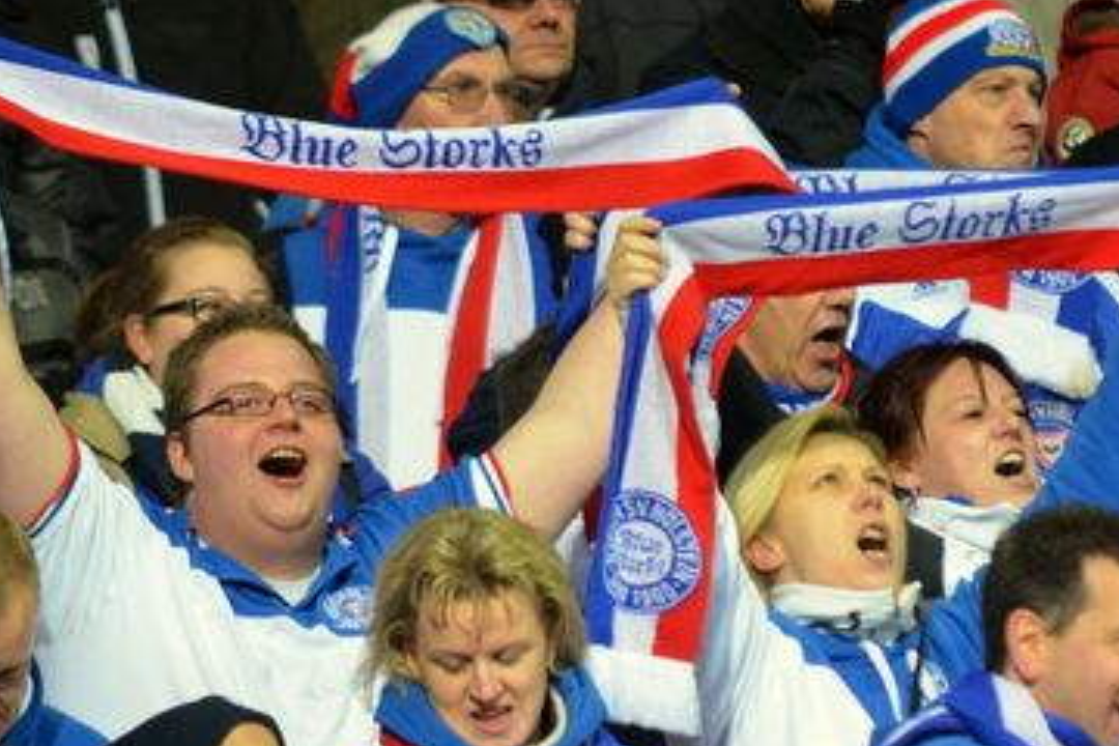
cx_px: 625
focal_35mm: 475
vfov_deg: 2.9
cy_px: 578
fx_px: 14763
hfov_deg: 4.3
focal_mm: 200
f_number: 2.8
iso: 1600
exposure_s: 1/200
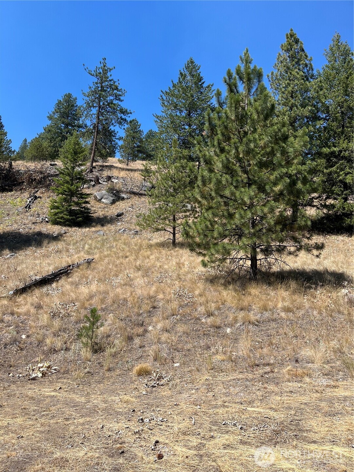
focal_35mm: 26
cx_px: 177
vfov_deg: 67.3
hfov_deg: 53.1
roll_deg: -1.3
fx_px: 355
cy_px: 236
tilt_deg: +10.4
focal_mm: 5.1
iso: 50
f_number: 1.6
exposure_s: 1/2825
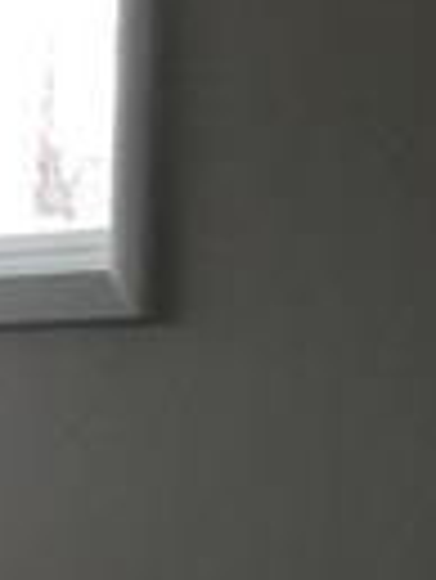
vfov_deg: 10.7
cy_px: 1061
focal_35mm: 172
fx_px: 2884
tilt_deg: -12.2
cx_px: -521
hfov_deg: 8.1
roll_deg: +1.1
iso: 100
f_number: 2.2
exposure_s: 1/10
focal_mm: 4.15
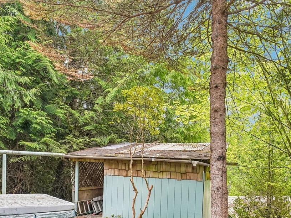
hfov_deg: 56.8
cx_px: 151
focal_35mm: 32
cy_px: 178
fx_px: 269
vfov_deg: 42.0
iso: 1600
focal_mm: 16
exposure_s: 1/160
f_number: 8
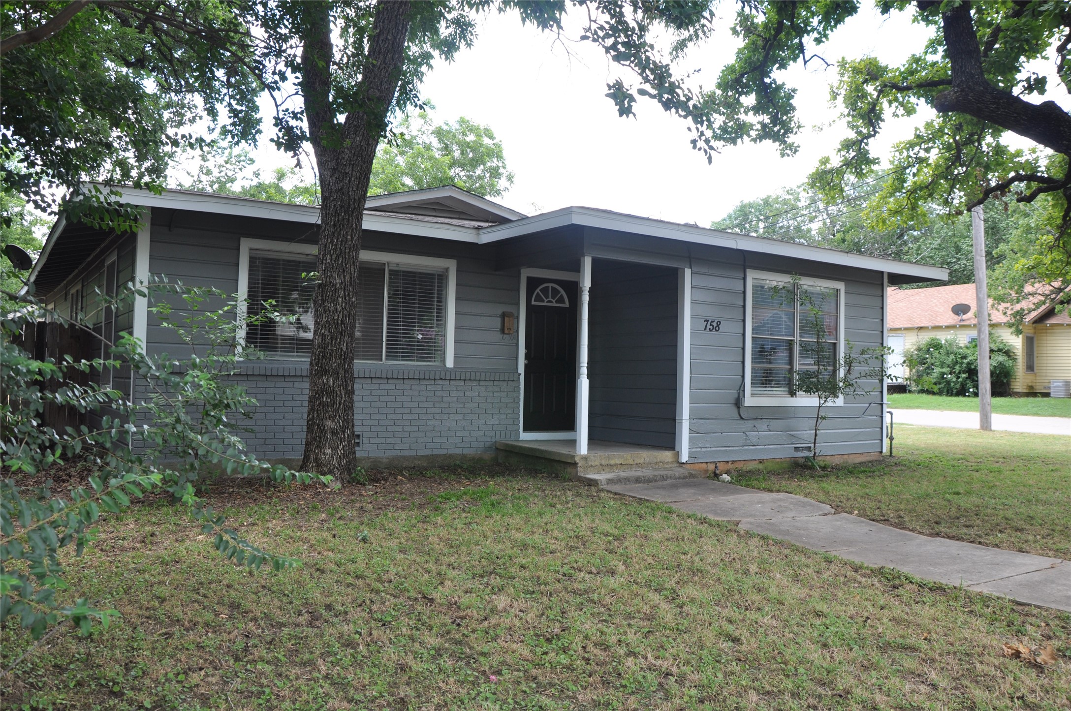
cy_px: 356
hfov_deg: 67.4
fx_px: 802
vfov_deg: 47.8
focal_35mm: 27
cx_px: 536
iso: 200
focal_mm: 18
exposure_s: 1/60
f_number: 8
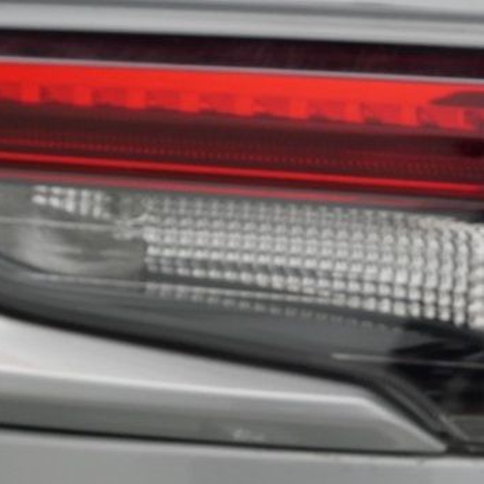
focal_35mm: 140
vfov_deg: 12.5
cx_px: 395
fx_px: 2215
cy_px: 222
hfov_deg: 12.4
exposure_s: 1/60
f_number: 5.3
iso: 800
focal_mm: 27
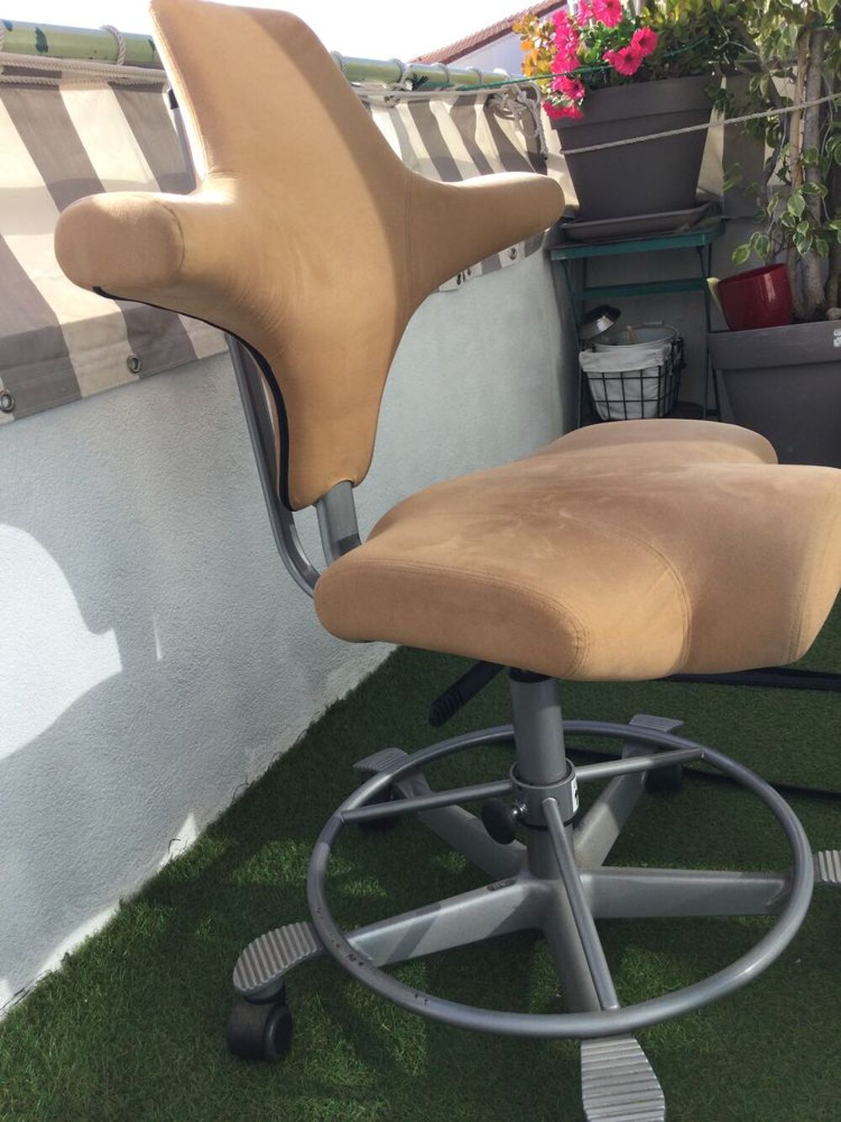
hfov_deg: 45.4
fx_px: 1004
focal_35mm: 31
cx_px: 420
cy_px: 561
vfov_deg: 58.3
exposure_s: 1/382
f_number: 2.4
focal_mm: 3.3
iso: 25
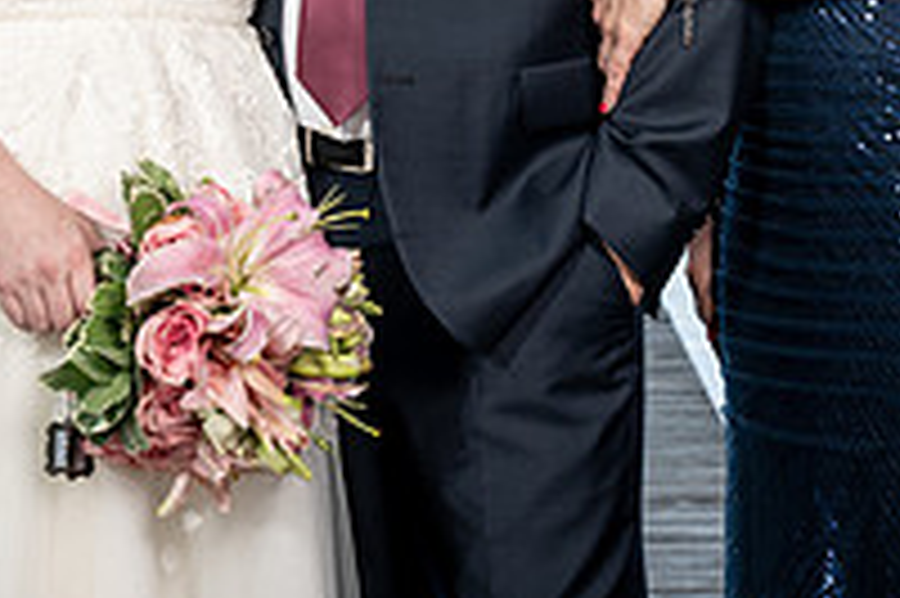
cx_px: 500
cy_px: -191
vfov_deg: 9.0
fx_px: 3722
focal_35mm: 149
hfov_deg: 13.8
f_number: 5.6
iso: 100
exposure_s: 1/200
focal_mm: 51
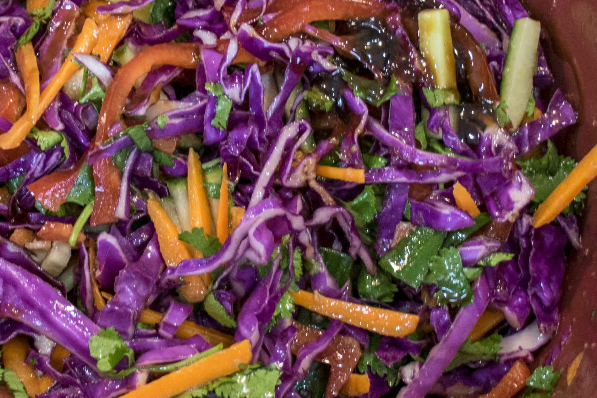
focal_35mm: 130
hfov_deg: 15.7
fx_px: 2156
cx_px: 216
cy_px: 175
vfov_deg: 10.5
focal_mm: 30
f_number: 4
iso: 400
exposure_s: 1/60
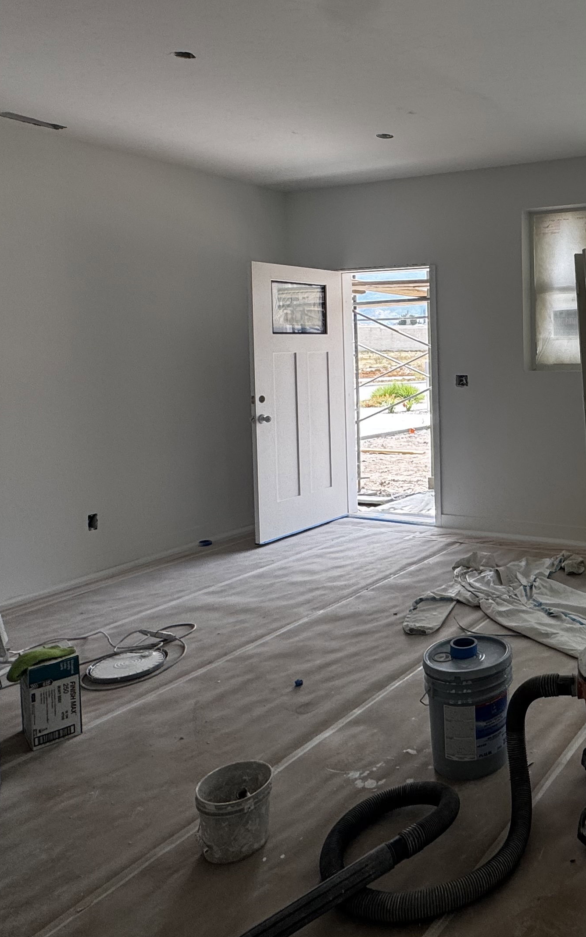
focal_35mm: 28
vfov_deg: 65.7
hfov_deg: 39.2
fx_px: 715
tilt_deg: -2.0
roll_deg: +0.4
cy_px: 365
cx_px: 591
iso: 40
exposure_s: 1/343
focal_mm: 2.22
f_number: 2.2
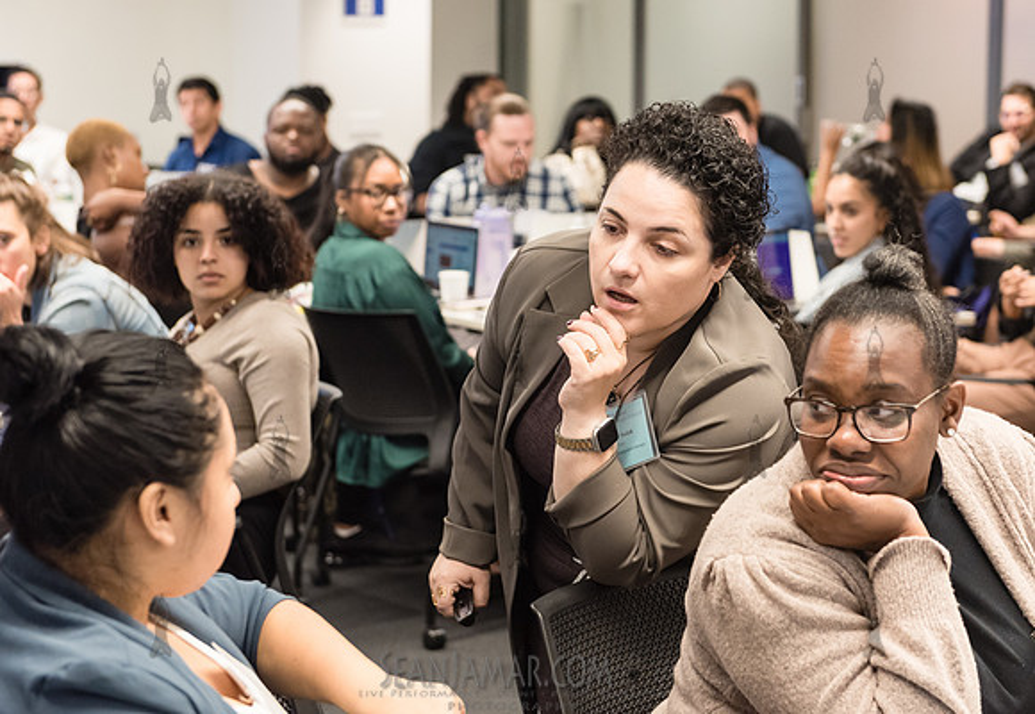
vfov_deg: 17.3
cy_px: 311
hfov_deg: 24.8
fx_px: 2347
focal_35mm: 81
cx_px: 603
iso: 2500
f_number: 4.5
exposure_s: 1/200
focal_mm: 70
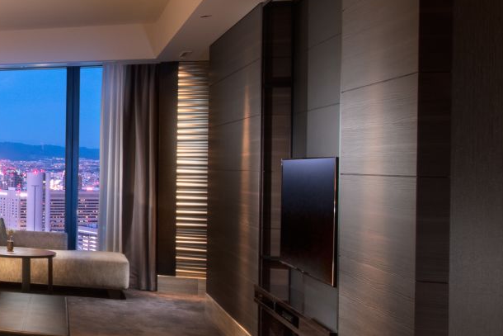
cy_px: 148
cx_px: -309
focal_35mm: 59
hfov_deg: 24.0
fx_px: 825
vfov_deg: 23.0
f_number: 16
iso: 200
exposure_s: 1.6
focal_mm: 18
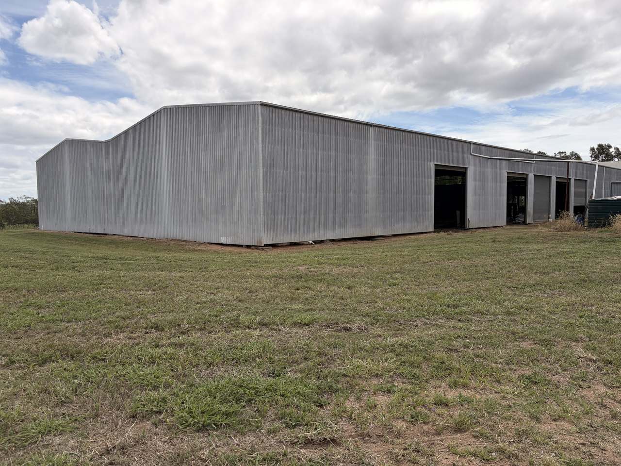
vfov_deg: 53.1
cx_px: 310
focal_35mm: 26
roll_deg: -0.2
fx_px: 466
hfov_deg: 67.3
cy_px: 233
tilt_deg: -3.0
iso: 64
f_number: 1.6
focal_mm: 5.96
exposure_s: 1/7813
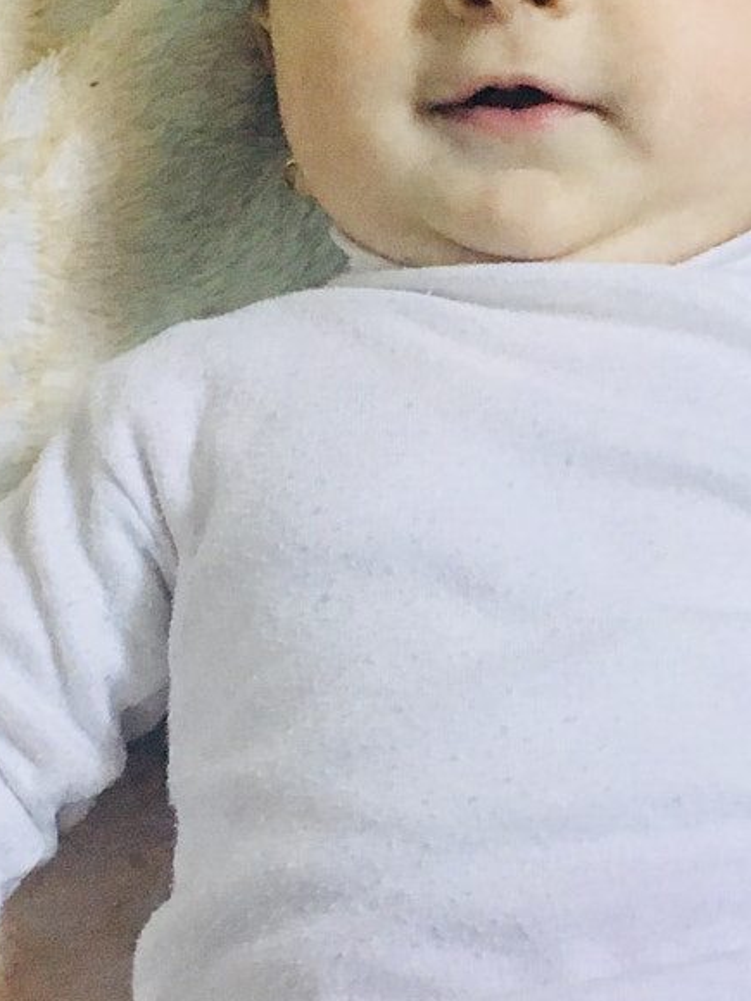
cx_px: 516
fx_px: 2314
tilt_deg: -71.0
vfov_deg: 24.4
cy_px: 545
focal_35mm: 80
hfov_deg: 18.4
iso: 200
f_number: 2.2
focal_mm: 4.15
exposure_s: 1/17
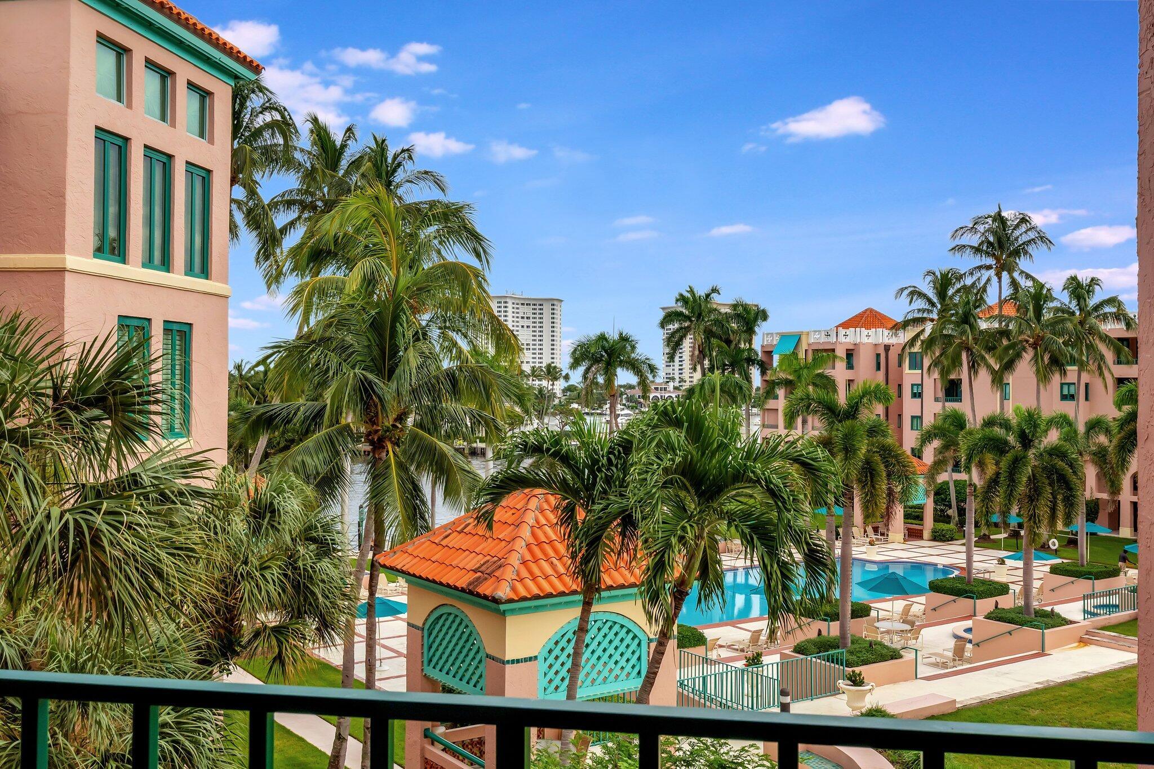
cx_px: 577
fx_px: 1058
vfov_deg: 40.0
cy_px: 384
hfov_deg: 57.2
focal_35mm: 33
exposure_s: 1/1000
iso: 400
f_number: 9
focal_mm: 22.4
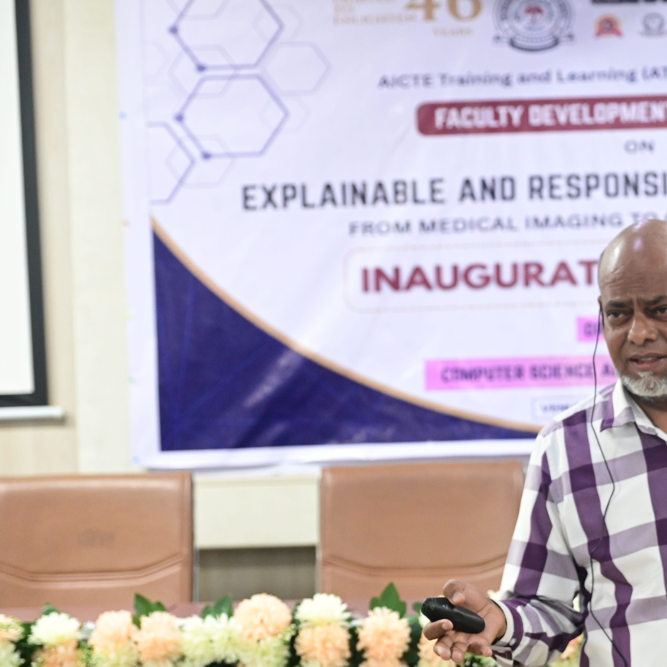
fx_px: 2703
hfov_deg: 13.9
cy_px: 355
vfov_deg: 14.1
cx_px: 652
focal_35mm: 124
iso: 4000
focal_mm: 71
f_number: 4
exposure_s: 1/125
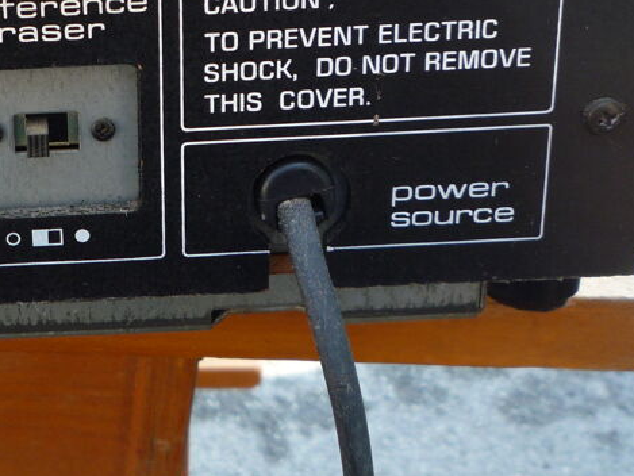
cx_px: 0
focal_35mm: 64
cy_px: 58
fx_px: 1172
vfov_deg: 22.4
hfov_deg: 28.4
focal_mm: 5.2
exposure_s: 1/60
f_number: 3.3
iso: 100
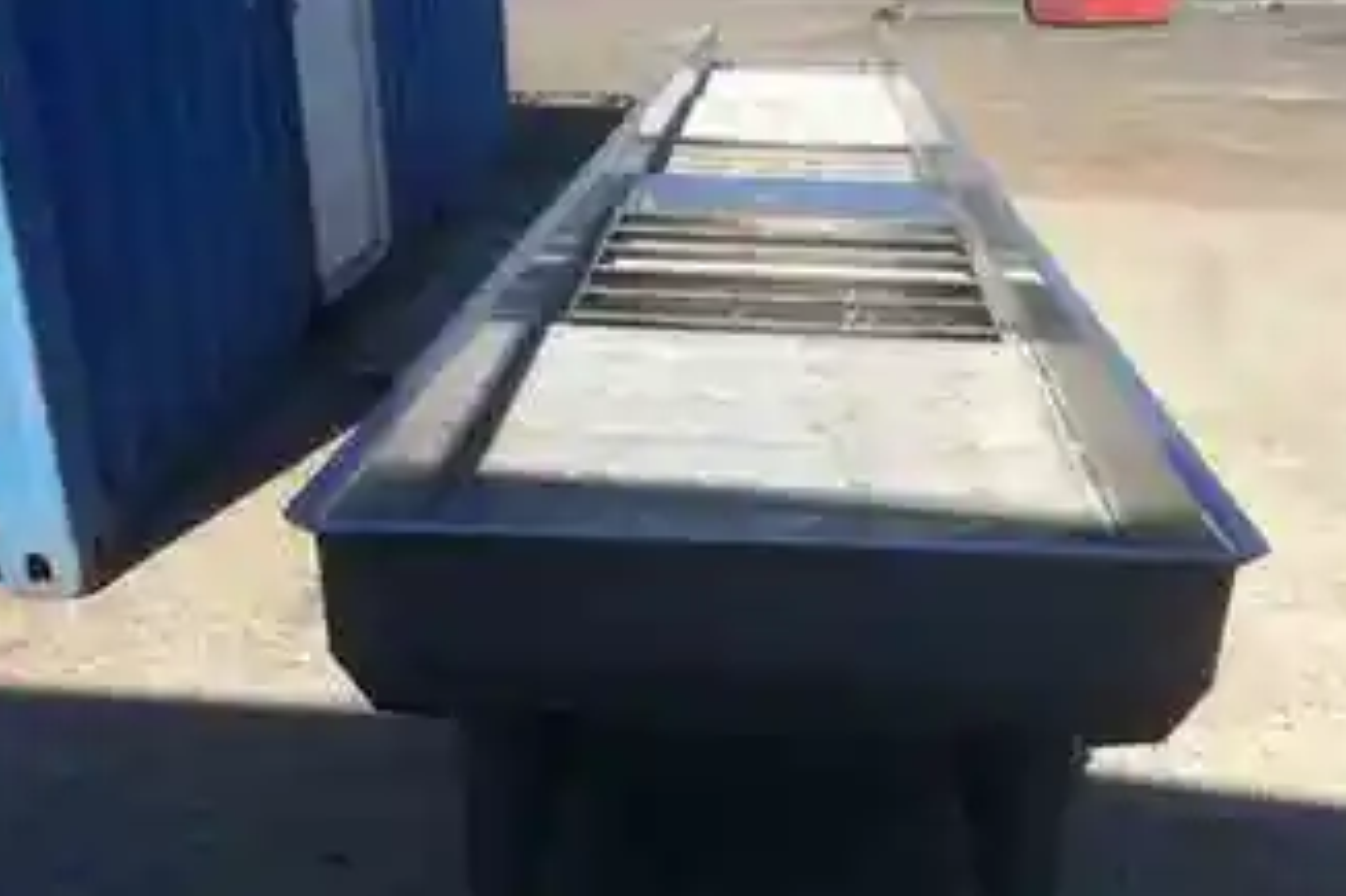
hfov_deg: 51.8
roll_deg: +0.0
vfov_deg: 35.5
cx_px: 756
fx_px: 1383
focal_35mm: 37
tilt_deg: -26.1
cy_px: 611
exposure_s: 1/1866
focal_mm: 4.15
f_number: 2.2
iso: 32
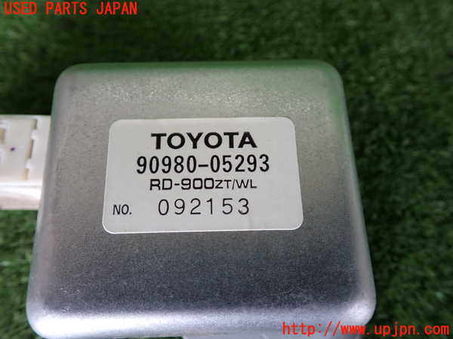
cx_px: 226
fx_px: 393
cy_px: 170
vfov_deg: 46.8
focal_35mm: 30
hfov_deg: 60.0
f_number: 2.3
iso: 200
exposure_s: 1/100
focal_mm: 5.4
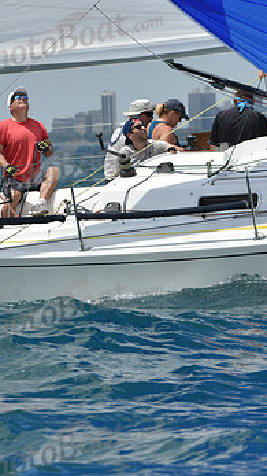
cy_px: 219
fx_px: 4408
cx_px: 236
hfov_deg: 3.5
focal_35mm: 350
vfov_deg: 6.2
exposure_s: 1/1250
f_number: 10
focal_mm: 200
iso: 250
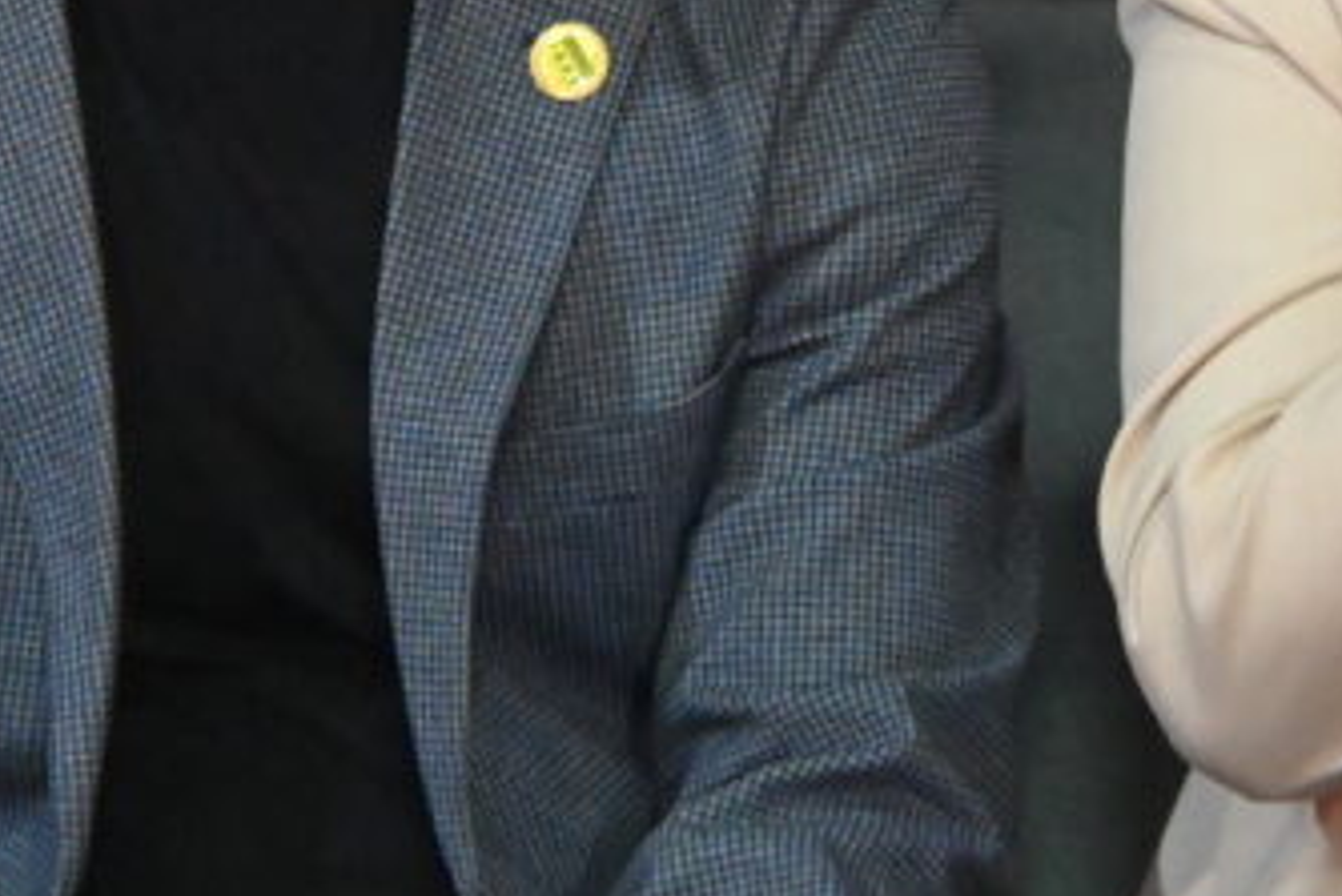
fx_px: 8577
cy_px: -94
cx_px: 980
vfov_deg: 6.0
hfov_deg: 8.9
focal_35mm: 230
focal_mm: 50
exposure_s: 1/60
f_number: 6.3
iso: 12800
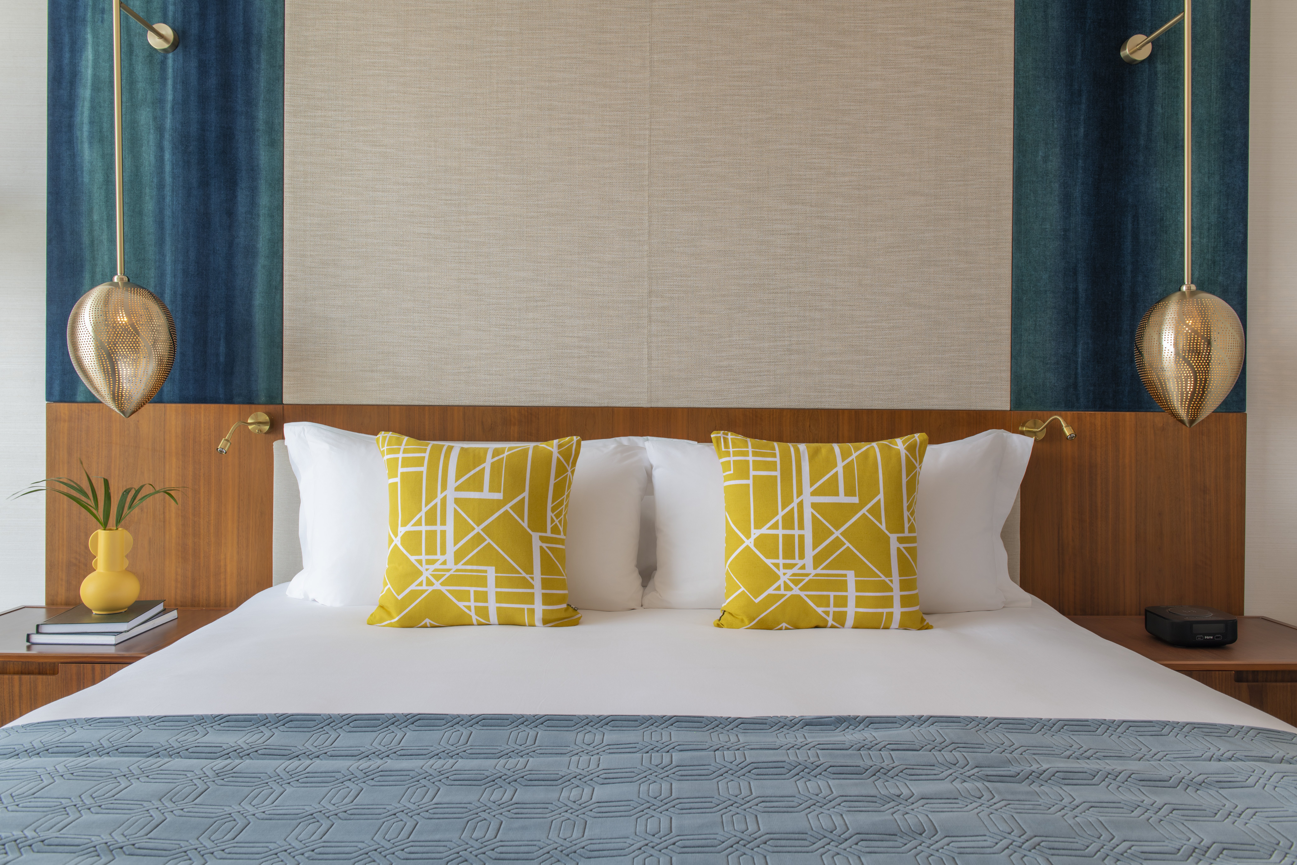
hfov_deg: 67.4
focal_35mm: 27
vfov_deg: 47.9
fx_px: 973
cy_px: 432
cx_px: 648
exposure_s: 1/1.67
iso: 31
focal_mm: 27
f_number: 11
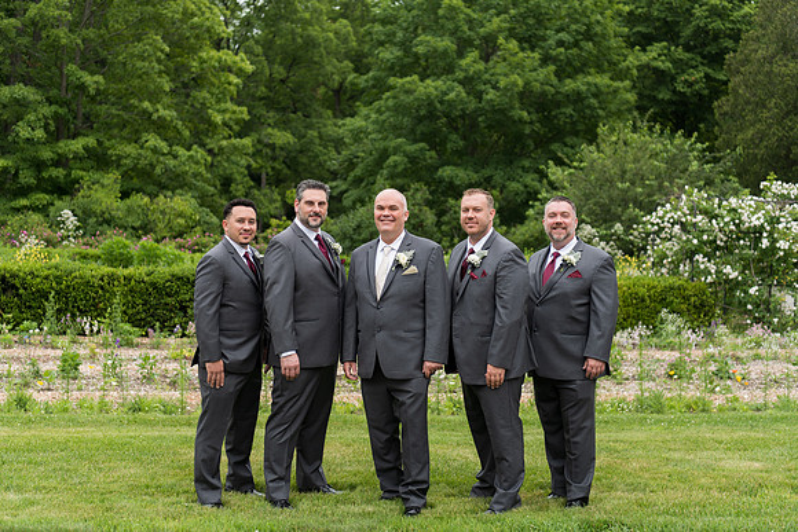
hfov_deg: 39.6
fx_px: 1109
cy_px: 266
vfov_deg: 27.0
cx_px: 399
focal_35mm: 50
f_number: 2.8
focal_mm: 50
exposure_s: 1/320
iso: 64
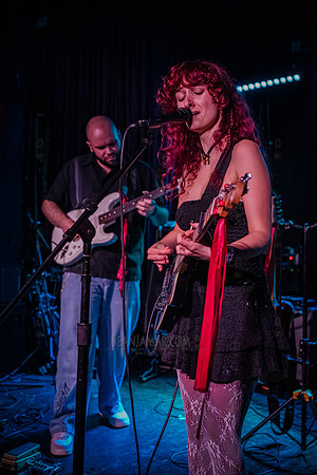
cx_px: 158
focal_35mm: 43
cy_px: 238
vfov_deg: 45.4
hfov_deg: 31.2
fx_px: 568
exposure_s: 1/500
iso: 16000
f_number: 3.2
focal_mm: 43
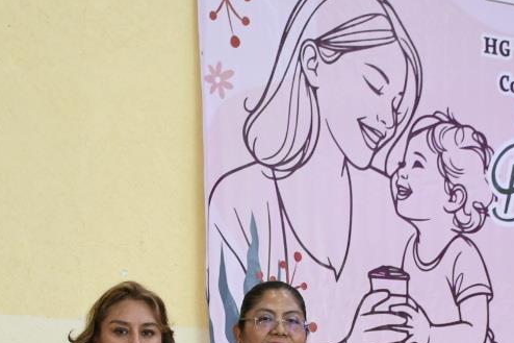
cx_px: 255
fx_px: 1684
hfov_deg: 17.4
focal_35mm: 118
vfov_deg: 11.3
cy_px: 444
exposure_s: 1/100
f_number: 3.8
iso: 1000
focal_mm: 24
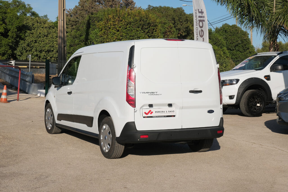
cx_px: 144
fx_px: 544
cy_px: 96
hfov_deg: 29.7
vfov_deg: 20.0
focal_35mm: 68
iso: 160
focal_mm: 45
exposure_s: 1/500
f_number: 9
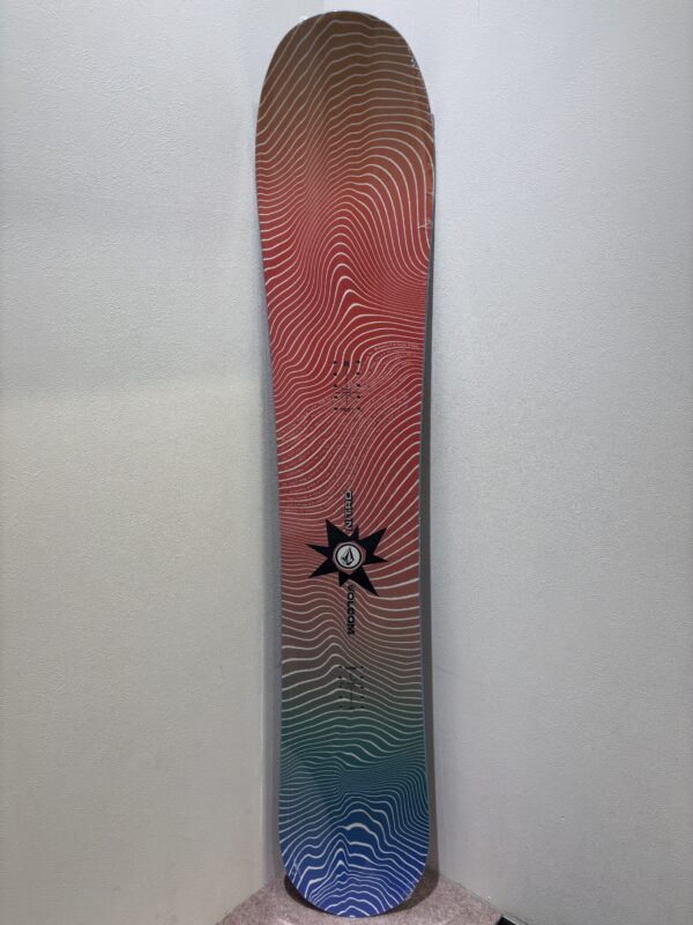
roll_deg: +0.6
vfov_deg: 67.3
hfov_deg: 53.1
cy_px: 462
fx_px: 694
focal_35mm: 26
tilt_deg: -12.5
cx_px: 346
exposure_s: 1/100
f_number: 1.6
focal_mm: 5.96
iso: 100
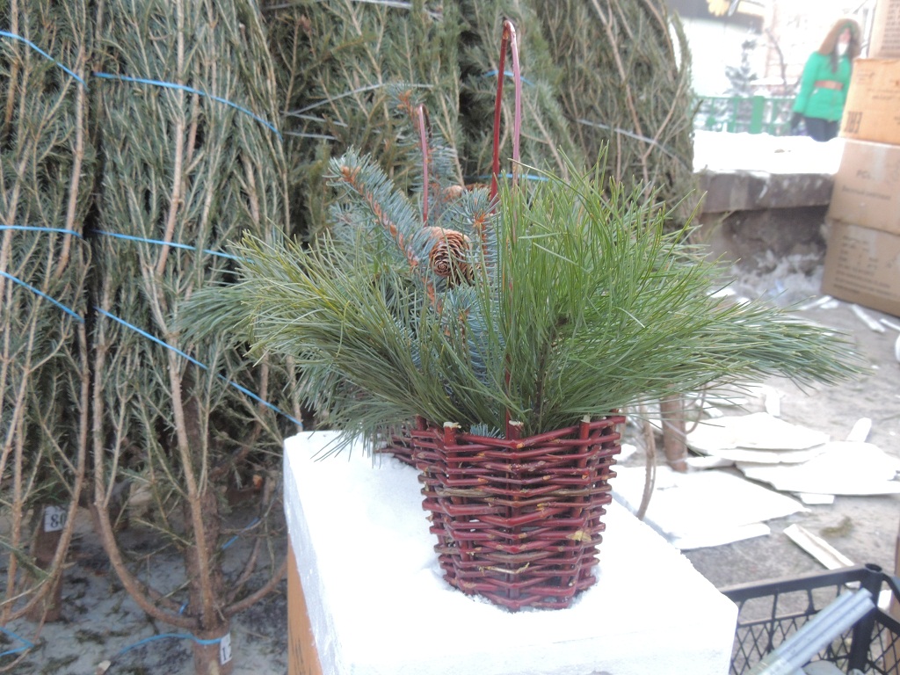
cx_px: 450
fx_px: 858
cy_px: 338
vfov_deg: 42.9
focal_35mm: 33
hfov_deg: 55.4
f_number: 3.2
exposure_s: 1/30
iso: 400
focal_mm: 5.8
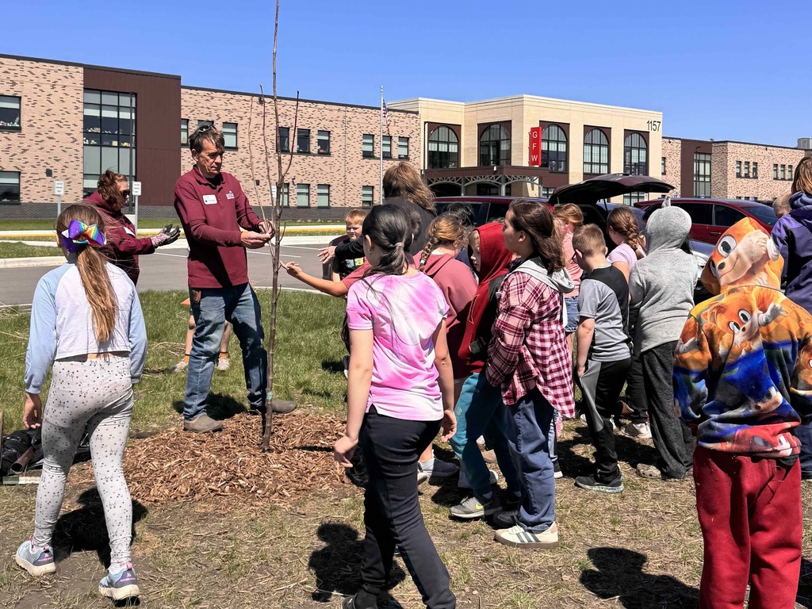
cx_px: 406
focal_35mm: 24
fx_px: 563
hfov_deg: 71.6
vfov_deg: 56.8
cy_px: 304
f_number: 1.78
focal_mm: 6.76
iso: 80
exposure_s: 1/4950
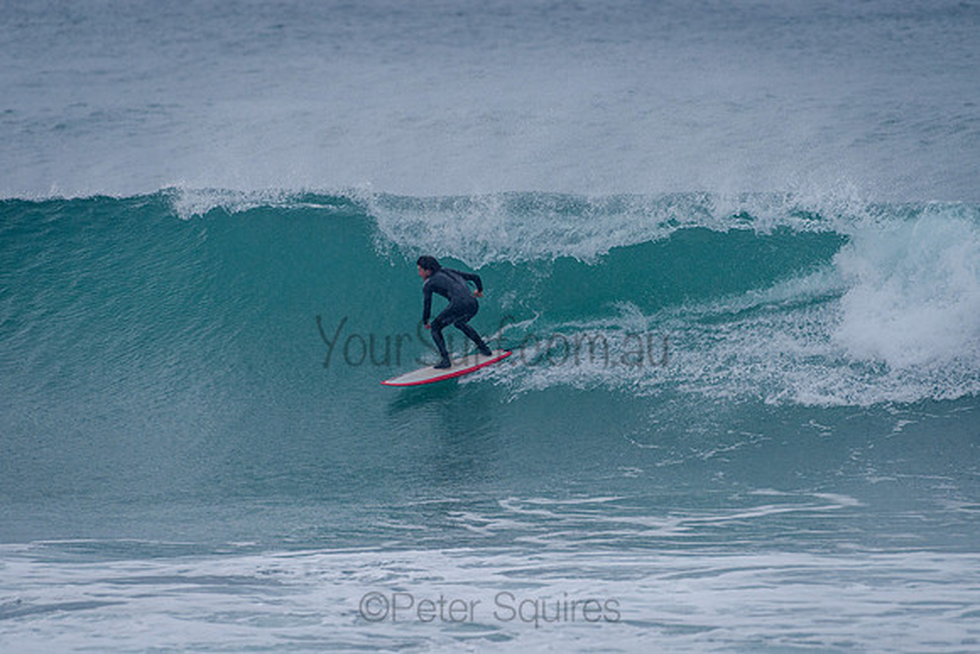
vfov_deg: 2.2
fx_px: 16677
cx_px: 490
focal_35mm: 613
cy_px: 327
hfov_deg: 3.4
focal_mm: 500
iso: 400
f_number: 5.6
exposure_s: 1/2000
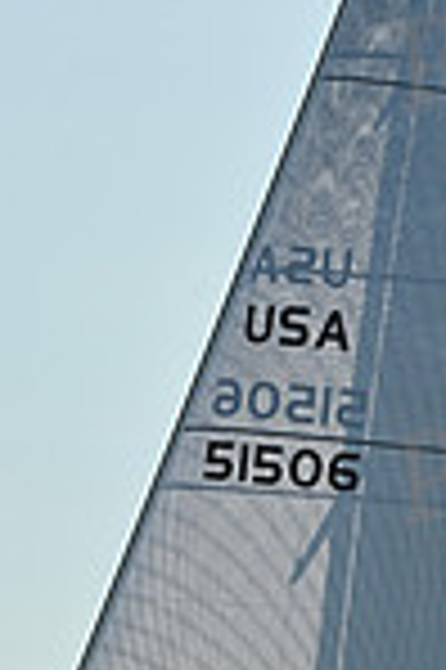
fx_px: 6686
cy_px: 706
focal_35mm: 359
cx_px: 164
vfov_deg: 5.7
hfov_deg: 3.8
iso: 320
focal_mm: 92
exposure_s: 1/1000
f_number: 10
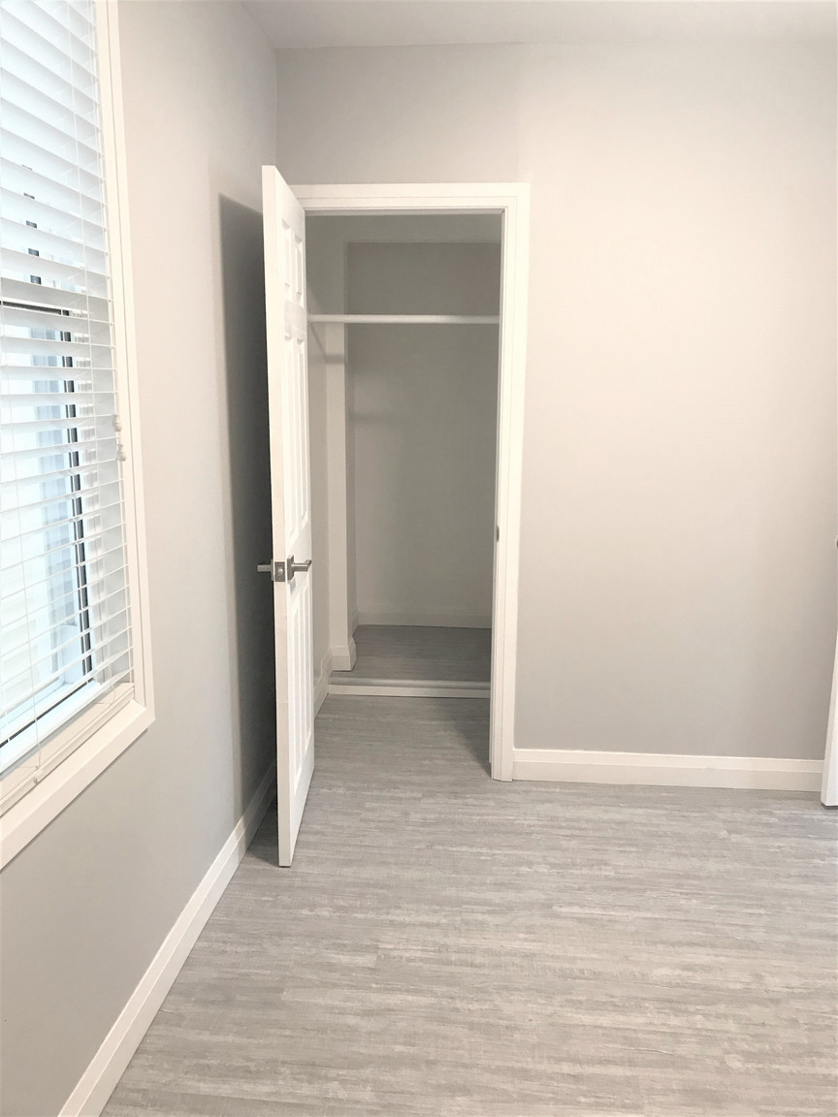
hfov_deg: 49.7
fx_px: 904
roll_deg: -0.9
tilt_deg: -11.0
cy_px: 558
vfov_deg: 63.4
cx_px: 419
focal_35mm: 28
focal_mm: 3.99
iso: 40
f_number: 1.8
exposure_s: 1/20
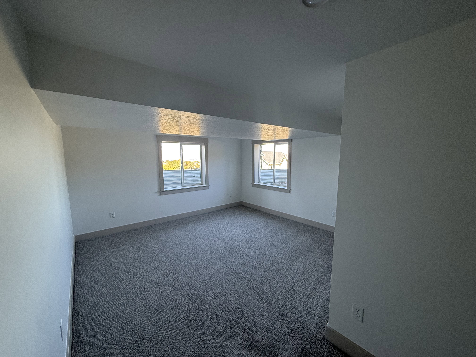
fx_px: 193
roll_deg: +0.2
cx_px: 238
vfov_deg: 85.7
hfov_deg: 102.1
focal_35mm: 14
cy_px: 178
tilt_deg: -6.8
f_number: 2.2
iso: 125
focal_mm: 2.22
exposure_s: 1/99
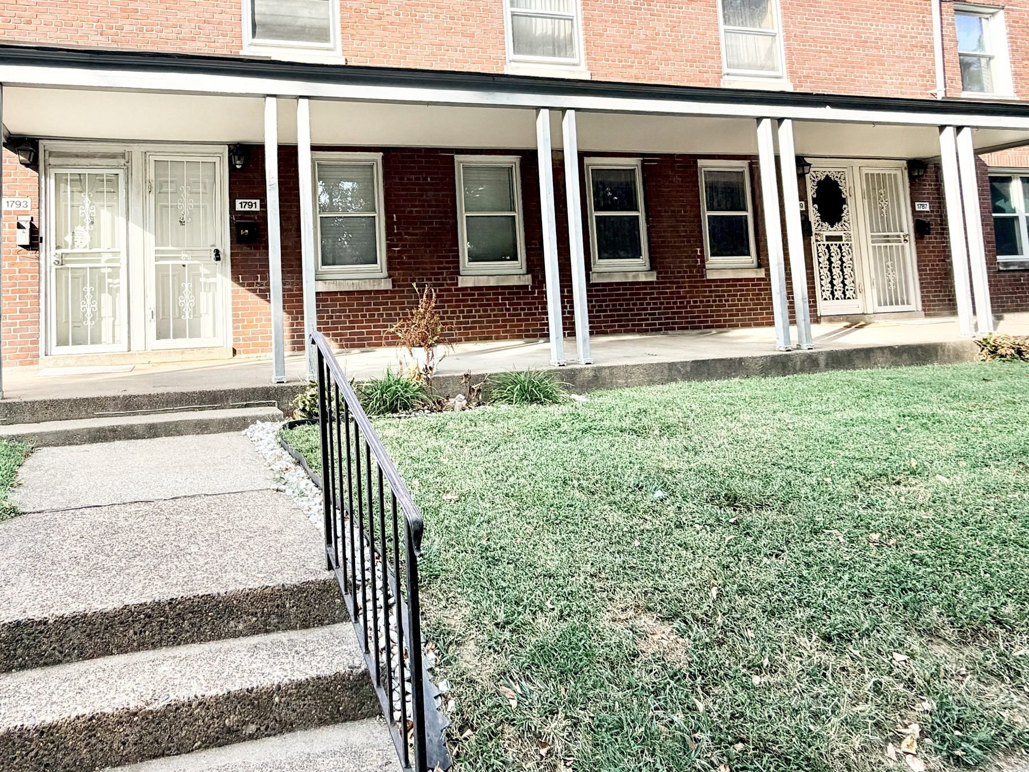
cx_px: 301
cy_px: 250
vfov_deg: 59.5
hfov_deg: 72.8
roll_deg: +2.6
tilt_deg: +4.4
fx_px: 654
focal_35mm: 22
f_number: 2.2
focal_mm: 2.22
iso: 50
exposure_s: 1/502
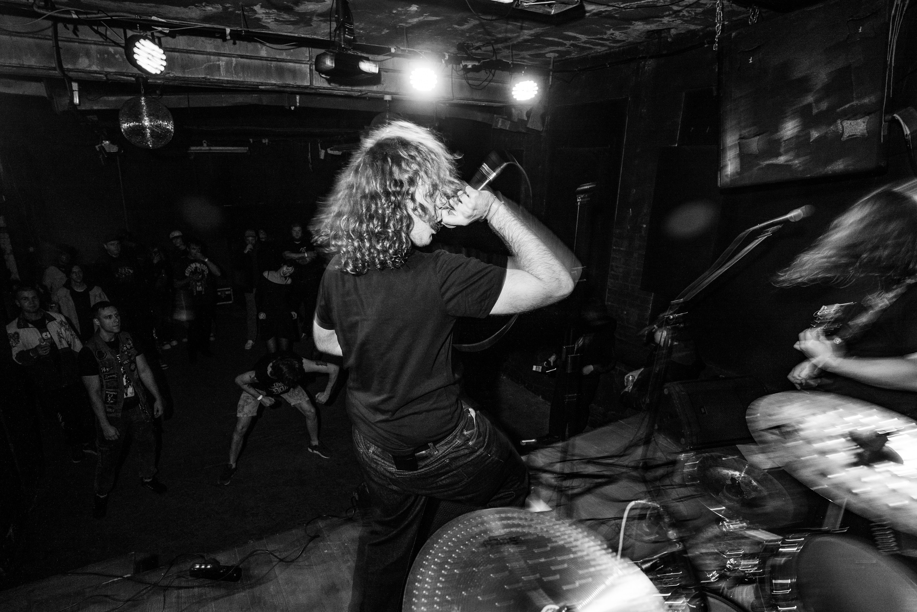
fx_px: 471
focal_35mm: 18
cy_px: 333
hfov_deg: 88.2
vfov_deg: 65.8
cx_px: 418
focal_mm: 17
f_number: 5
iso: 500
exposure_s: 1/15
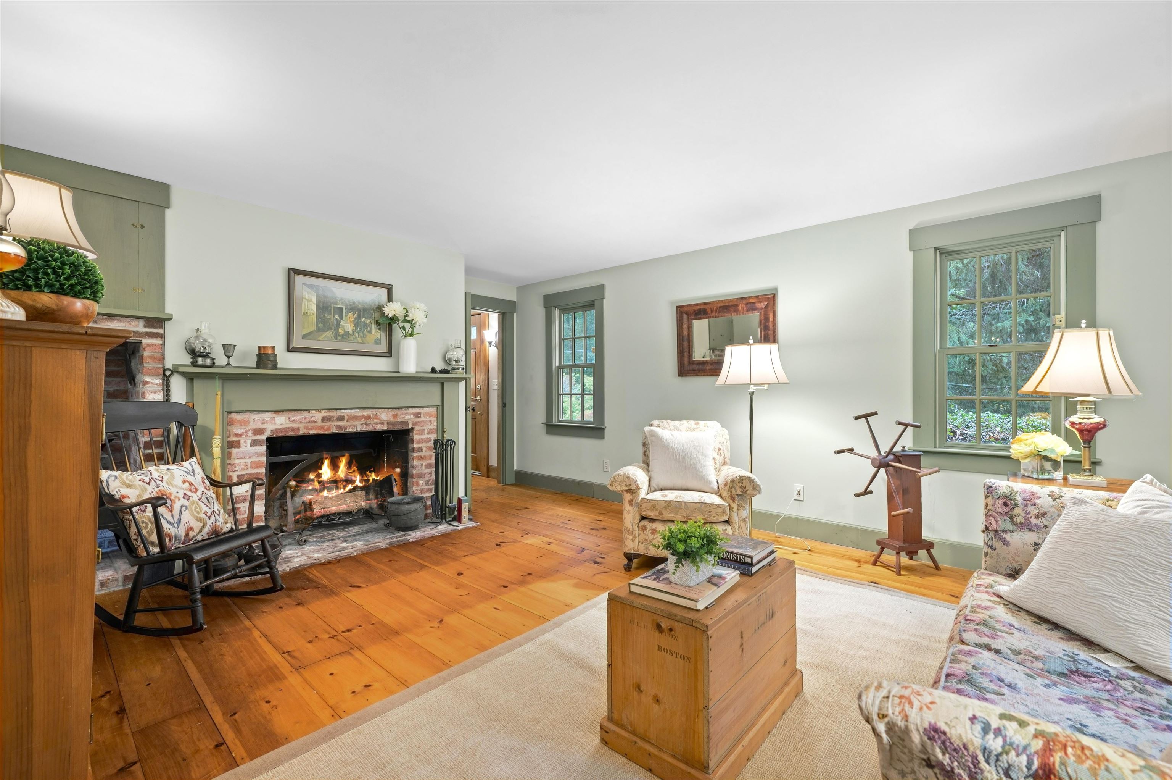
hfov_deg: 98.6
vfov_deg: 75.4
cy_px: 390
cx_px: 586
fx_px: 504
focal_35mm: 16
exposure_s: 5
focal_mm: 15.5
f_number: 7.1
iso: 250
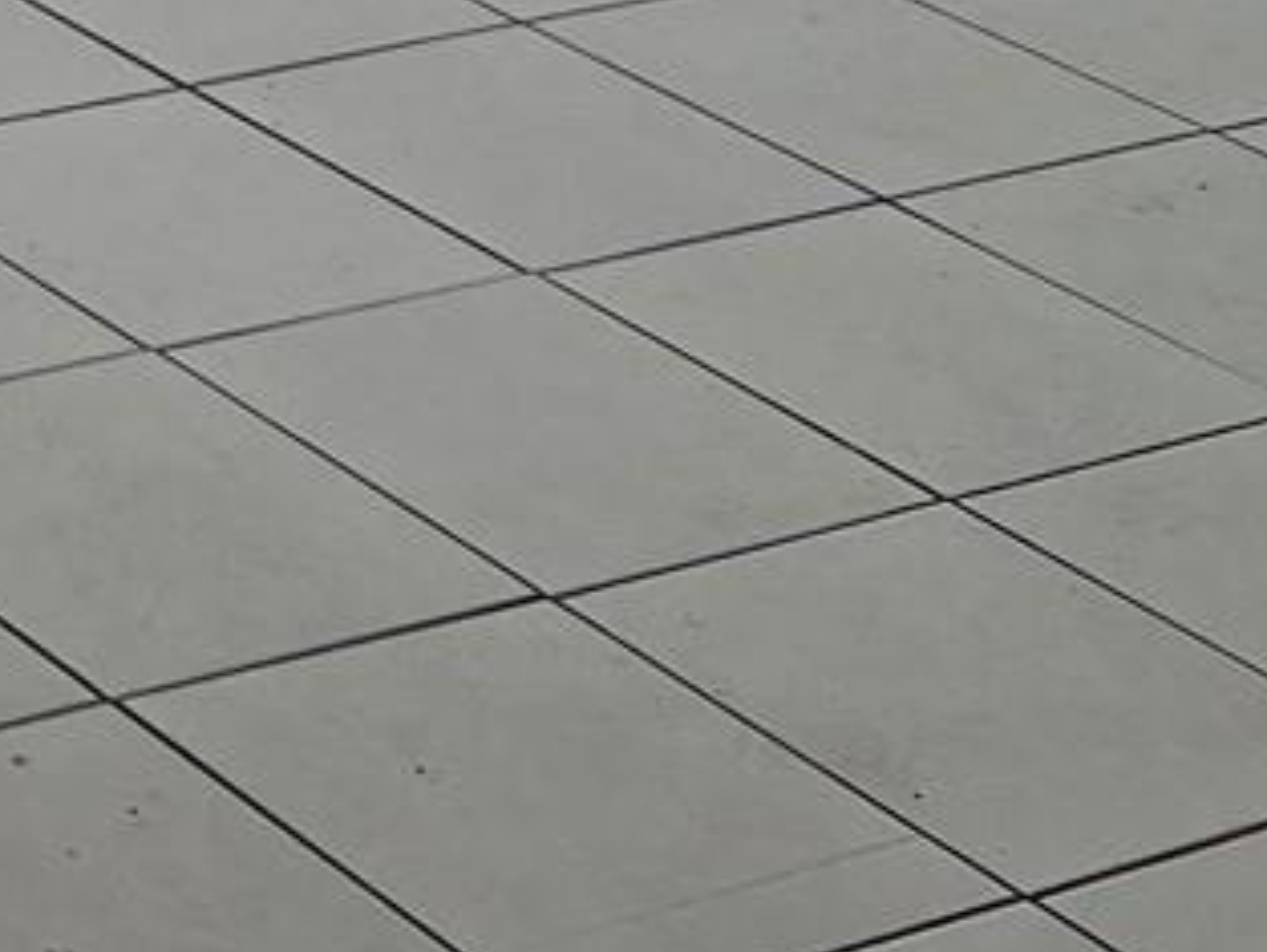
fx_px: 4870
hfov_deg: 12.3
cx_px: -1579
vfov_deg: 9.7
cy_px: -1430
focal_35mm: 133
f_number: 1.5
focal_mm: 5.7
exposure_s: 1/204
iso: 40
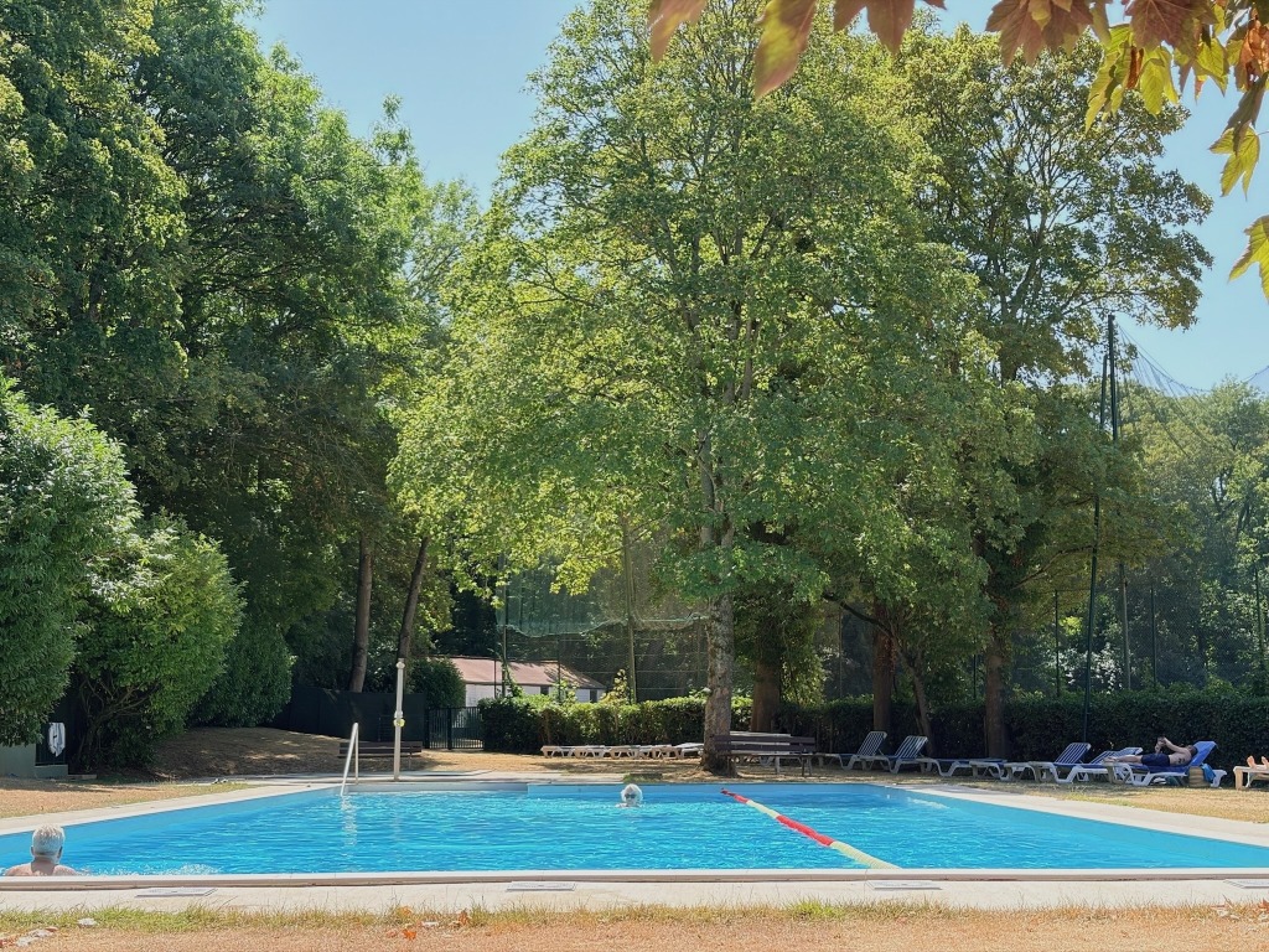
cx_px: 634
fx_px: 1906
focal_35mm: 52
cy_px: 476
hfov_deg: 36.8
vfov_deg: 28.0
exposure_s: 1/1156
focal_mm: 5.96
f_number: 1.6
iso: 50
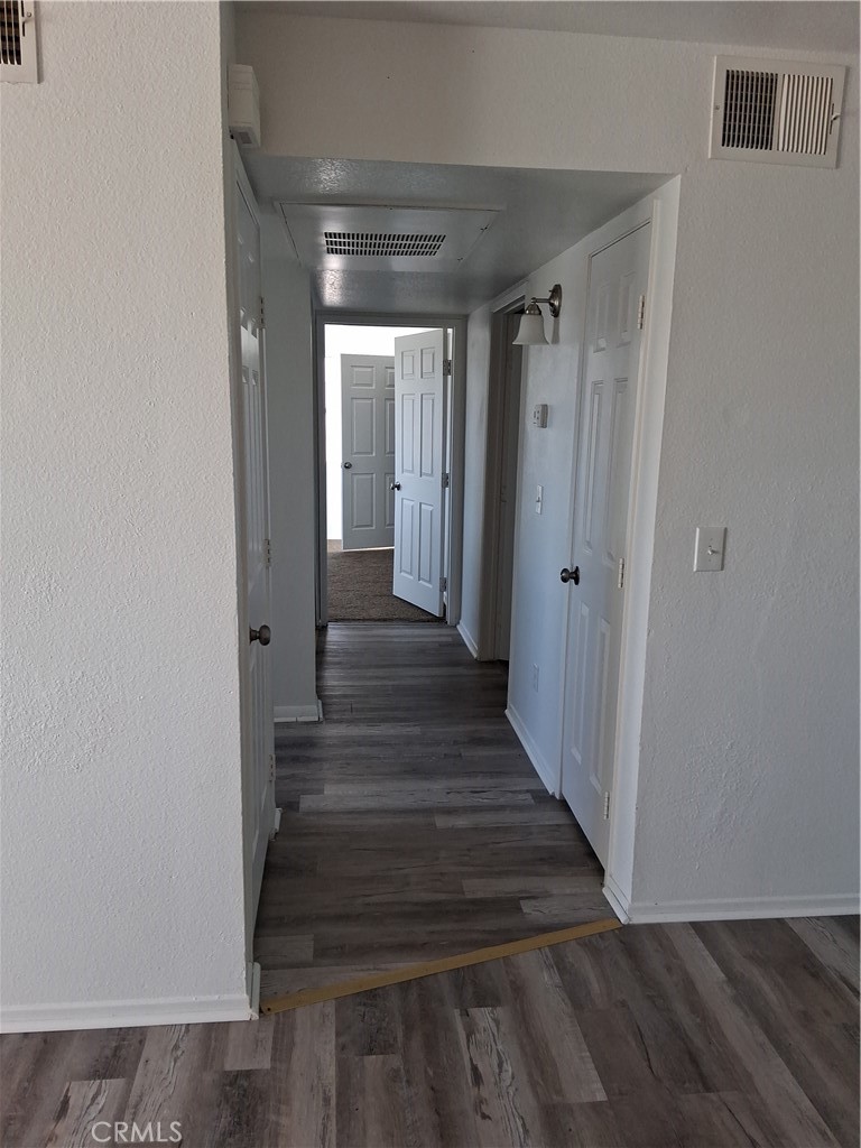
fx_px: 862
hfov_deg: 53.1
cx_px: 430
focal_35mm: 26
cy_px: 574
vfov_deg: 67.3
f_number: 1.8
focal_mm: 3.98
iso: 160
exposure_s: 1/120
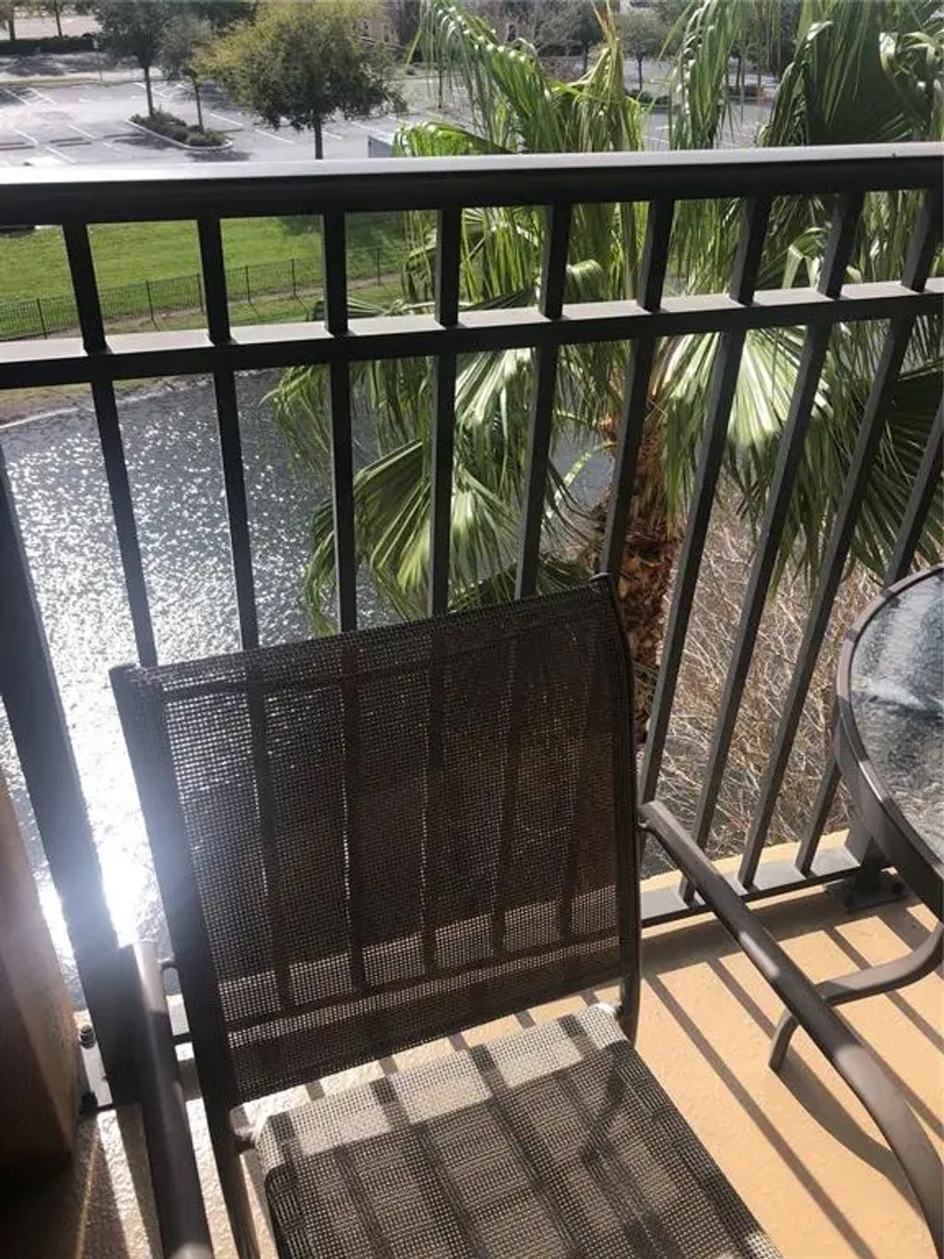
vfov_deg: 63.4
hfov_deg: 49.8
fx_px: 1018
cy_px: 630
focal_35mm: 28
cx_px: 472
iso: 20
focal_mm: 3.99
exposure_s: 1/952
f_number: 1.8
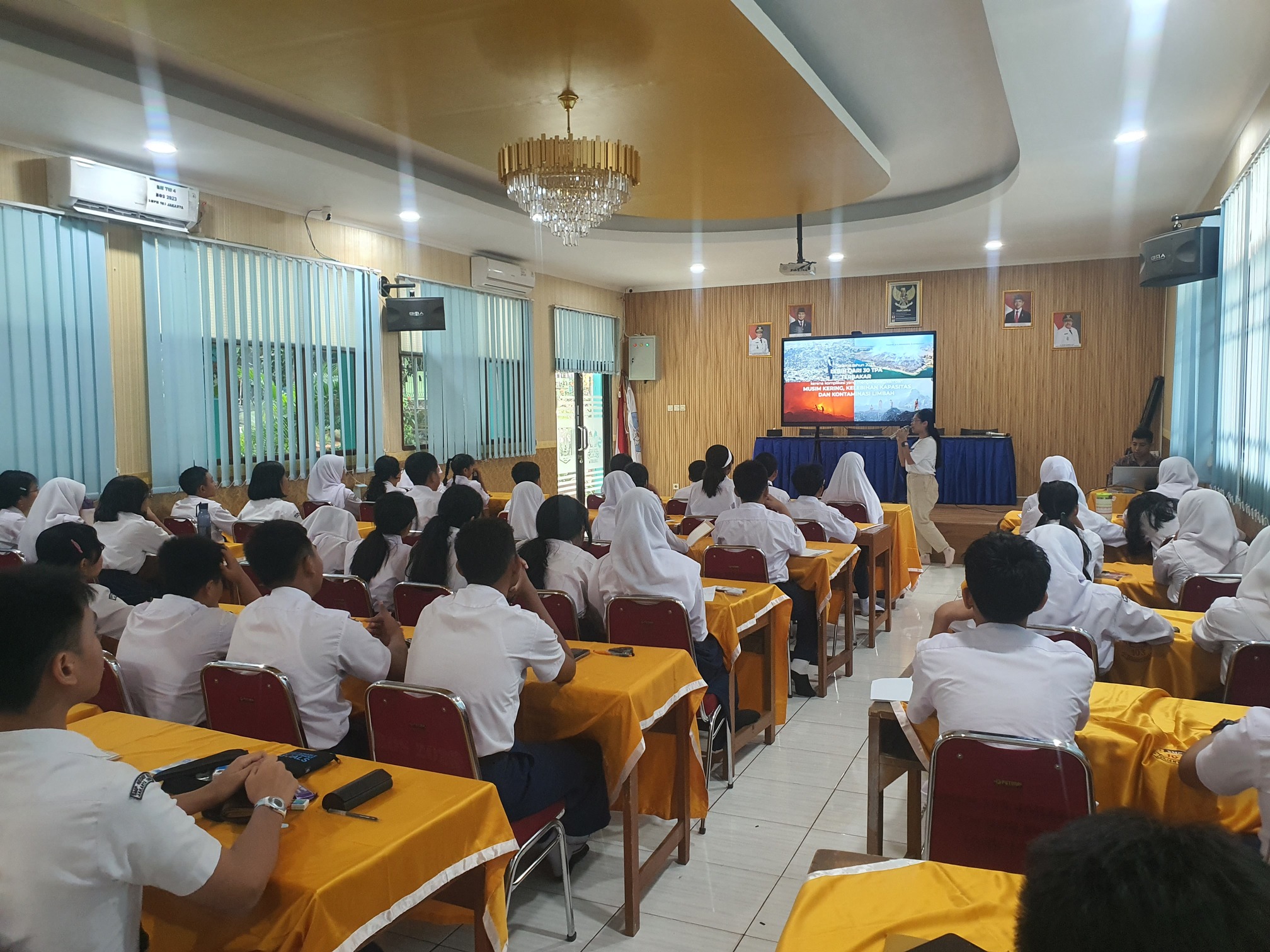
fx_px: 954
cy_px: 476
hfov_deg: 67.3
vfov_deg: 53.1
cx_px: 635
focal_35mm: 26
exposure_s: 1/50
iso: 320
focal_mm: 4.3
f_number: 2.4
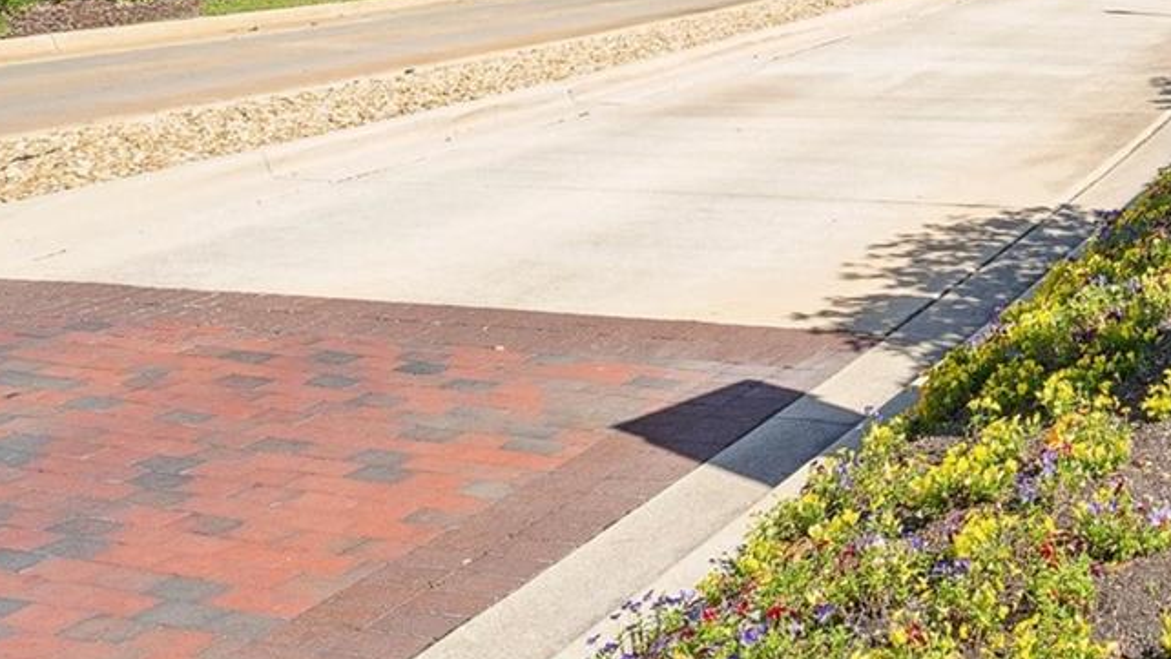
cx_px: 1350
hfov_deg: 35.4
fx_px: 1484
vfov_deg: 22.7
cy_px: -161
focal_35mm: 48
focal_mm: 18.3
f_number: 11
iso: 100
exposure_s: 1/40
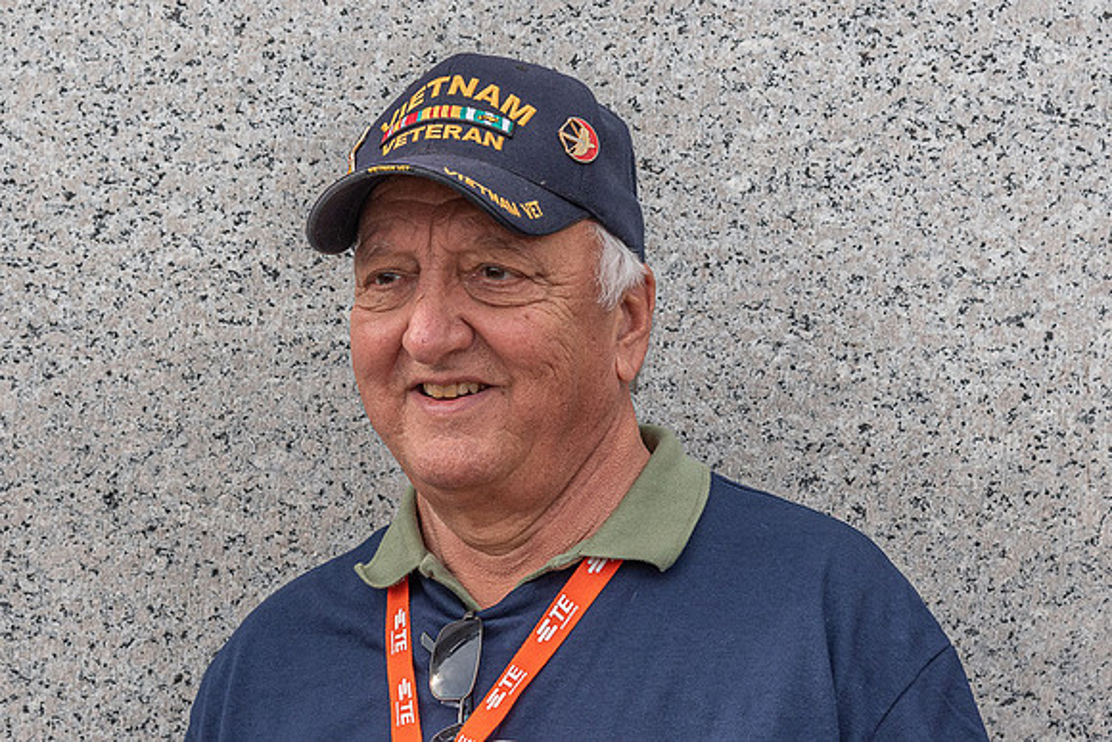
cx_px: 532
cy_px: 416
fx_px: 4470
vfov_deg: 9.5
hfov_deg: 14.2
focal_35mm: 145
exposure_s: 1/640
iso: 500
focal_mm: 85
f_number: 6.3
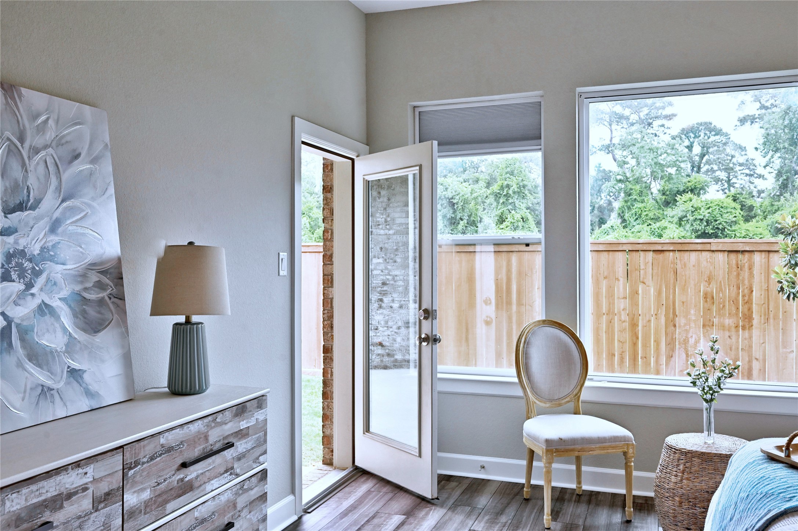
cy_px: 266
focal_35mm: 30
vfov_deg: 43.5
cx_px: 399
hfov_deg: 62.0
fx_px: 664
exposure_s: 1/60
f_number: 8
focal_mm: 30
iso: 400
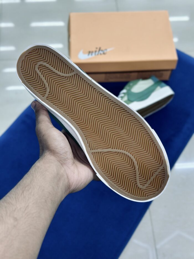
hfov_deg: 30.3
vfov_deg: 39.7
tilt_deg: -60.7
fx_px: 359
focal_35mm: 48
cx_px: 97
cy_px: 130
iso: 100
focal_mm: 6.86
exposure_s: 1/100
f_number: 1.78
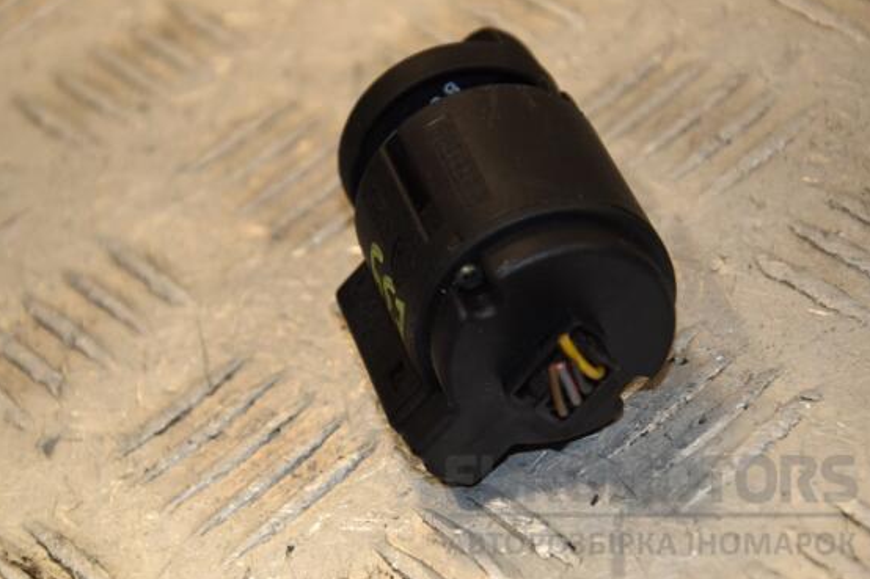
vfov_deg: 8.0
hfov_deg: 12.1
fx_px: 4120
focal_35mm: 171
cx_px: 416
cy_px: 270
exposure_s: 1/200
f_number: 7.1
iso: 800
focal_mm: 105
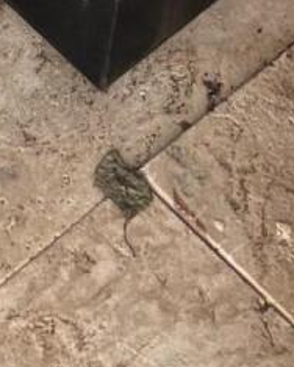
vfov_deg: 6.8
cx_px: -393
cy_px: -1138
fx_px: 2349
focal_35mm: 216
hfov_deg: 6.8
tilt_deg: -24.8
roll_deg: -3.2
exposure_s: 1/60
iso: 250
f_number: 1.6
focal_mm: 5.96
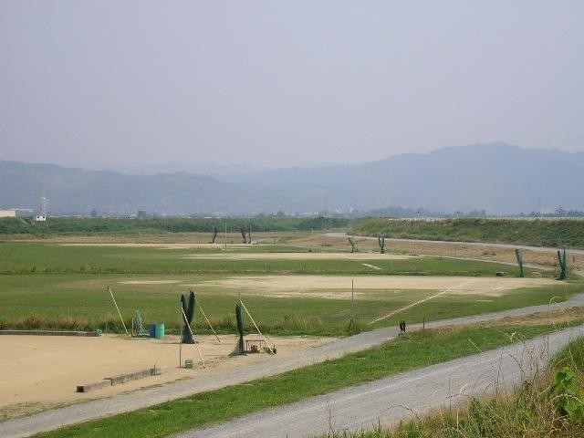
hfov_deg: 20.7
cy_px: 219
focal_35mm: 95
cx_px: 292
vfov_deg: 15.6
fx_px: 1603
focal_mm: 14.6
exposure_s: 1/383
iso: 71
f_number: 6.4
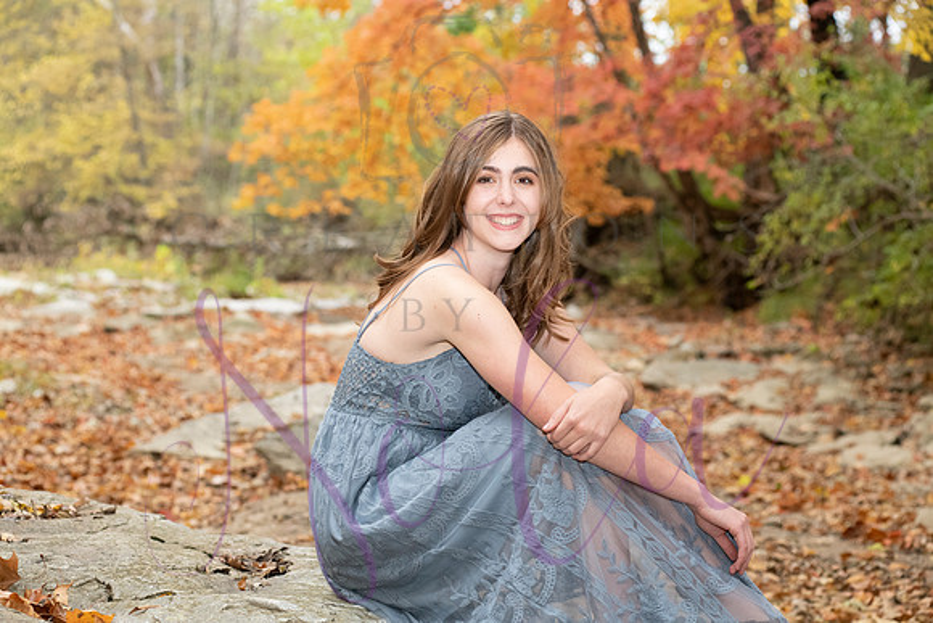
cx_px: 466
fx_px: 2074
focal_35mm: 80
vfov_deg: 17.1
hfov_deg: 25.4
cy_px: 312
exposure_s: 1/250
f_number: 6.3
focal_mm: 80
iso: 2000
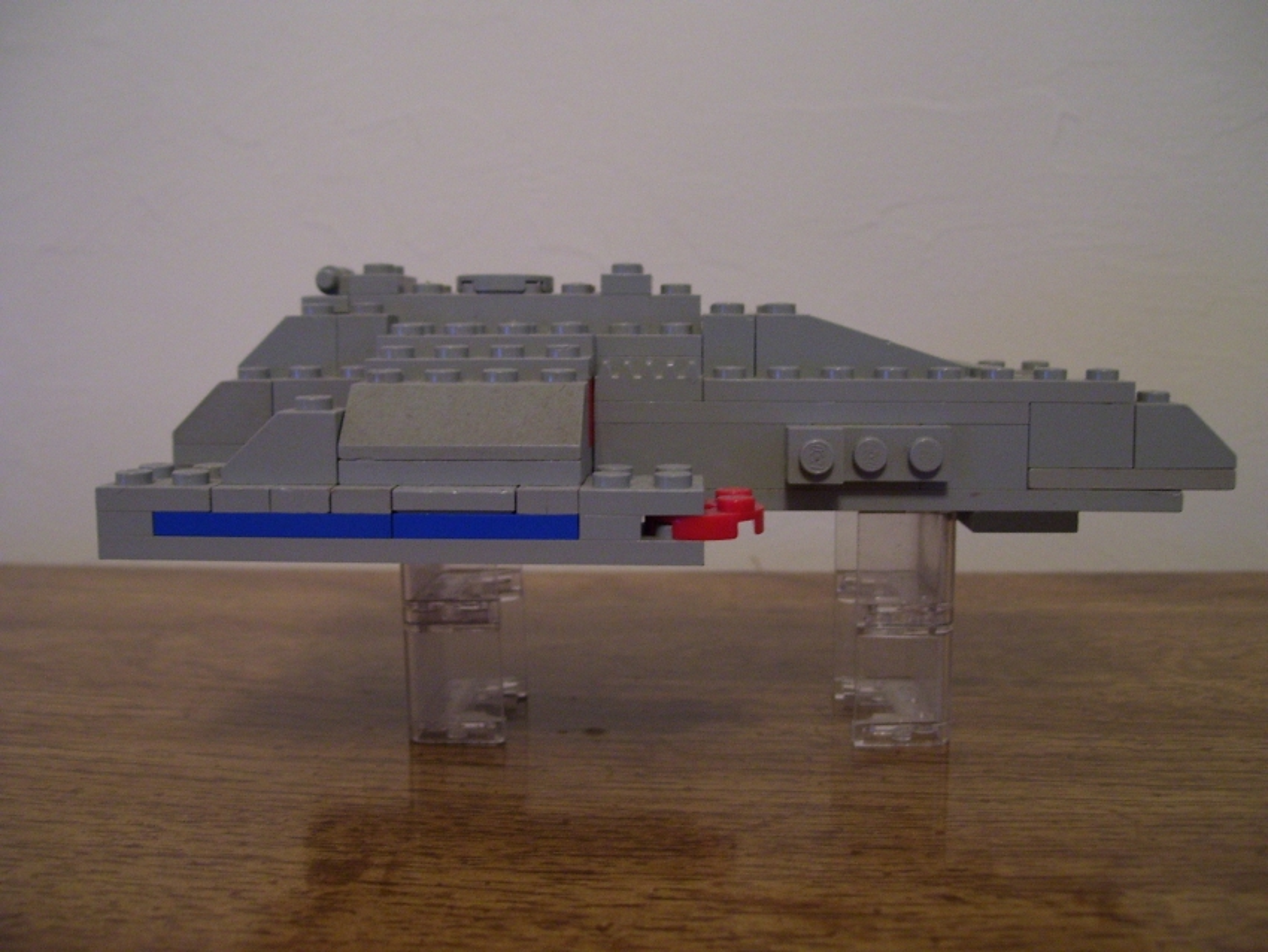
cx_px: 634
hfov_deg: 50.1
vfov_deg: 38.7
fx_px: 1356
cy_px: 476
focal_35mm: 37
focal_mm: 6
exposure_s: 1/8
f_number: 2.7
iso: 160
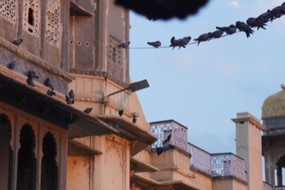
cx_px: 116
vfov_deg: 12.2
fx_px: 887
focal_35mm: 112
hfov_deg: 18.2
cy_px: 95
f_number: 2.8
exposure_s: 1/320
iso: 125
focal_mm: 35
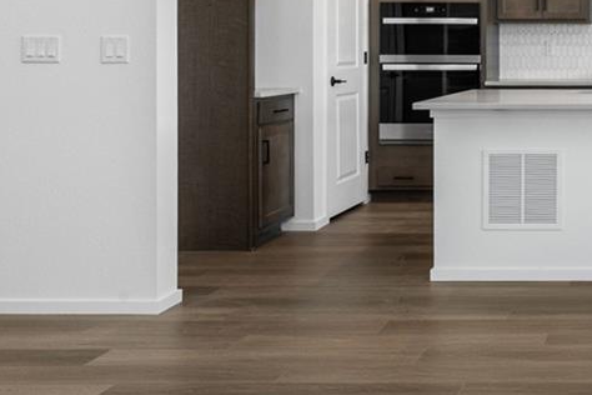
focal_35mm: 54
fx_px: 888
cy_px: 32
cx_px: 678
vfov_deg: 24.3
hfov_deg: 31.8
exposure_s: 1/4
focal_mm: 16
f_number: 16
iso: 160
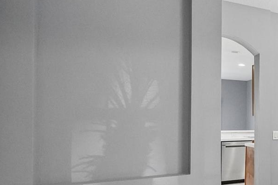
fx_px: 309
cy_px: 123
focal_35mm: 40
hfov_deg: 35.1
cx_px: 354
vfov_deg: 33.1
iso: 1600
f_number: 8
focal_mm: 10
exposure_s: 1/30
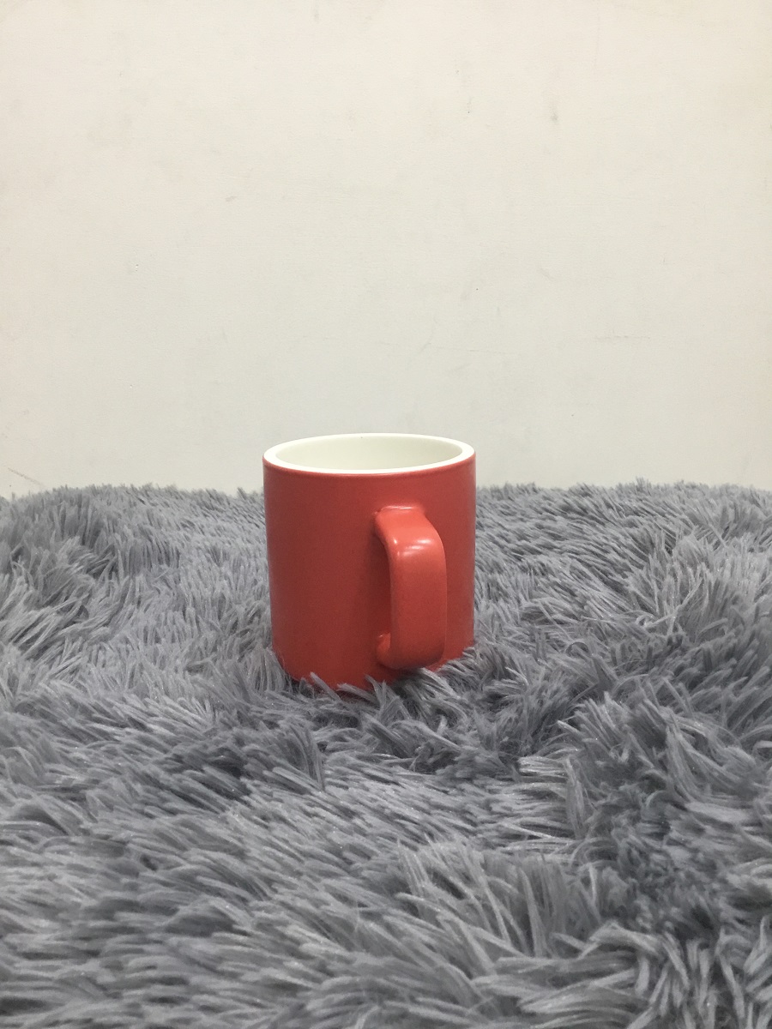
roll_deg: +0.9
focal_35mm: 31
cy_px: 514
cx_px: 386
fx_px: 922
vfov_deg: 58.4
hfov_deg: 45.4
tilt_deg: -10.6
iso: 125
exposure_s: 1/33
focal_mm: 3.3
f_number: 2.4
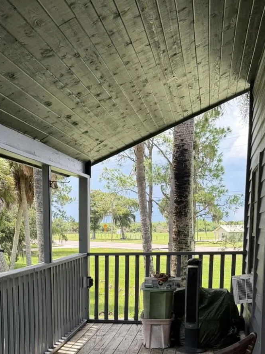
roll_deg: +0.4
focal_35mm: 54
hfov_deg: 27.0
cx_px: 102
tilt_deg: -10.6
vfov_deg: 33.4
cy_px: 328
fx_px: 551
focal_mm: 6.76
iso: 100
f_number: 1.78
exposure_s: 1/878
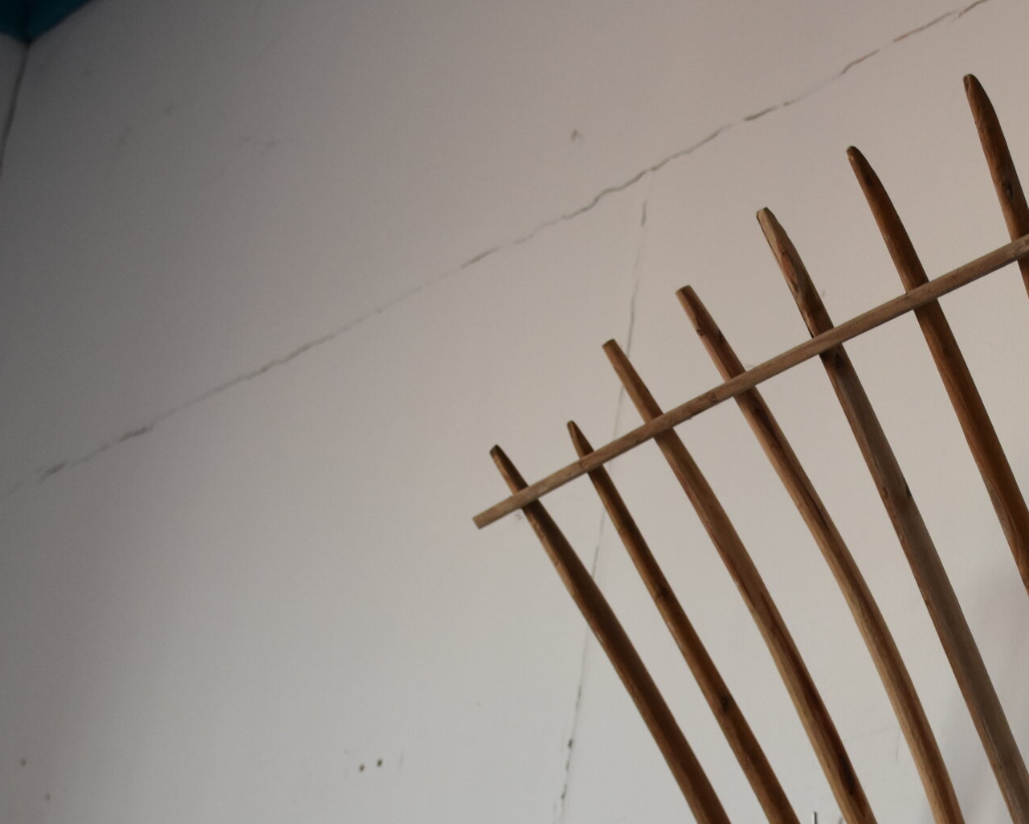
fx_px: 2313
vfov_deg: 20.0
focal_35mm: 76
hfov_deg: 24.5
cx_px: 895
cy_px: 636
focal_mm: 27
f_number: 5.6
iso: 800
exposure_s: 1/125
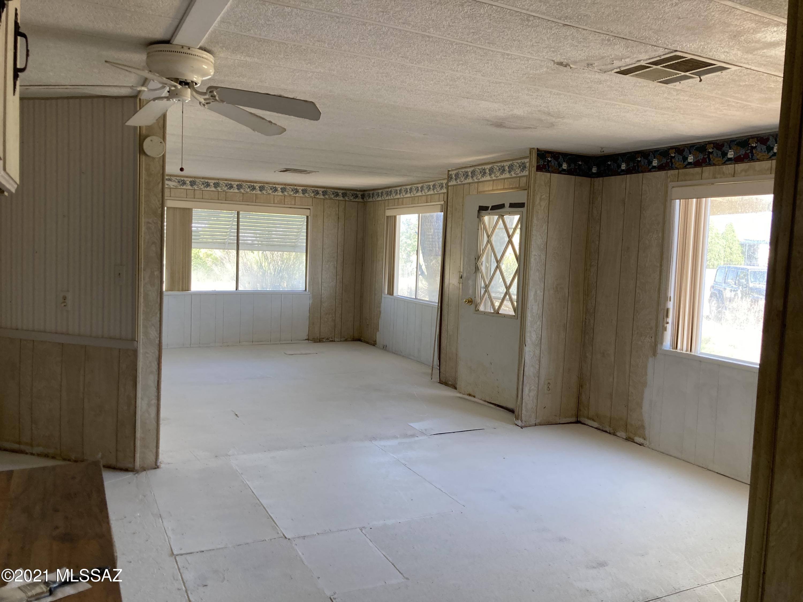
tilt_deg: -2.8
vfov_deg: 49.7
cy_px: 301
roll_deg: -3.4
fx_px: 650
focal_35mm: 28
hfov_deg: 63.4
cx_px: 402
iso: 64
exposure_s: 1/121
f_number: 1.8
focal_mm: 3.99
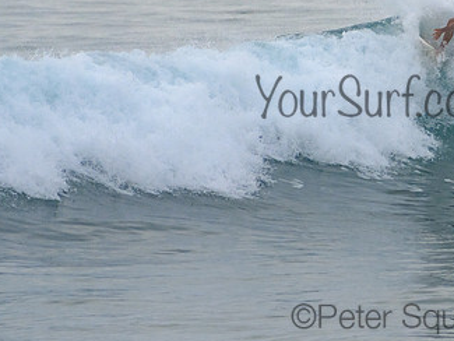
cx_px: 405
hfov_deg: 2.2
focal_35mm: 895
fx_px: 11743
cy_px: -16
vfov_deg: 1.7
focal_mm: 380
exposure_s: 1/1250
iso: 500
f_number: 5.6
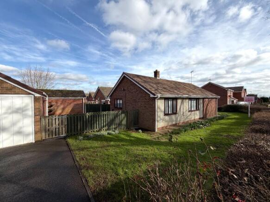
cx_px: 135
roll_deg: +0.8
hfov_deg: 102.1
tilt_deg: -0.8
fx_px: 109
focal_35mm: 14
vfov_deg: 85.7
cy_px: 101
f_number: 2.2
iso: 20
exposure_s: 1/942
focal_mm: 2.22
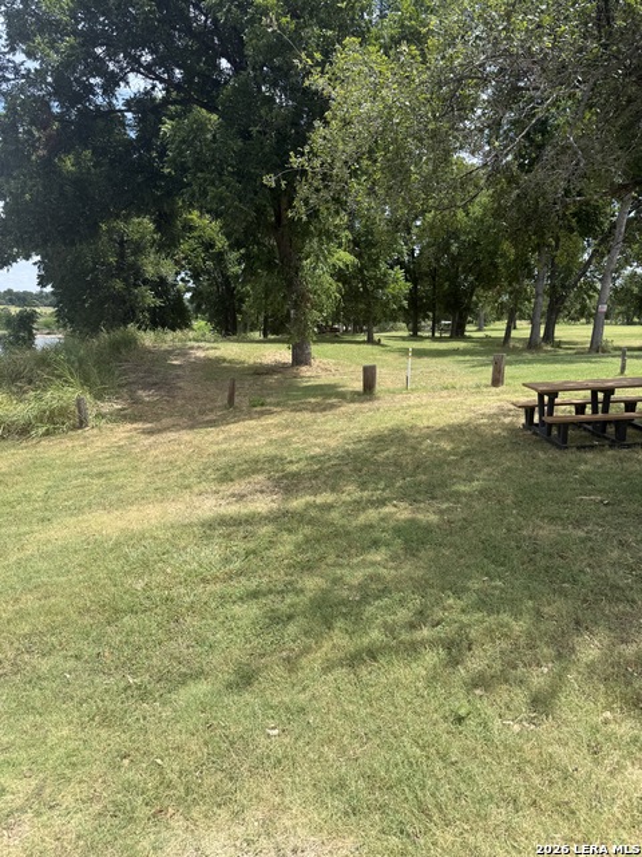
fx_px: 593
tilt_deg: -11.5
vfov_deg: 71.6
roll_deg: -2.5
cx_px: 321
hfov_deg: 56.8
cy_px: 428
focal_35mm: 24
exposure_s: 1/2703
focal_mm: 6.76
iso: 80
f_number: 1.78
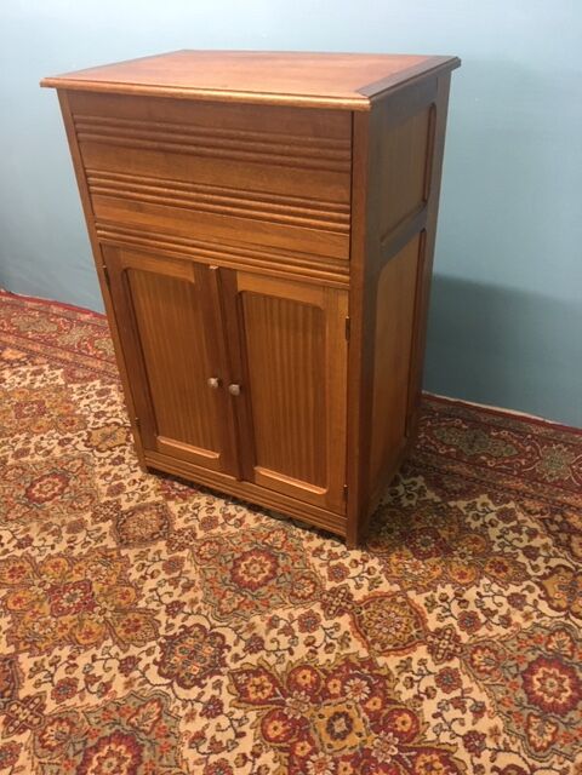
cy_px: 388
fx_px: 650
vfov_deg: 61.7
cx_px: 291
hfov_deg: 48.2
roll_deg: +3.1
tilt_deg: -34.5
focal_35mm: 29
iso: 200
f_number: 2.2
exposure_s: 1/17
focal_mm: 4.15
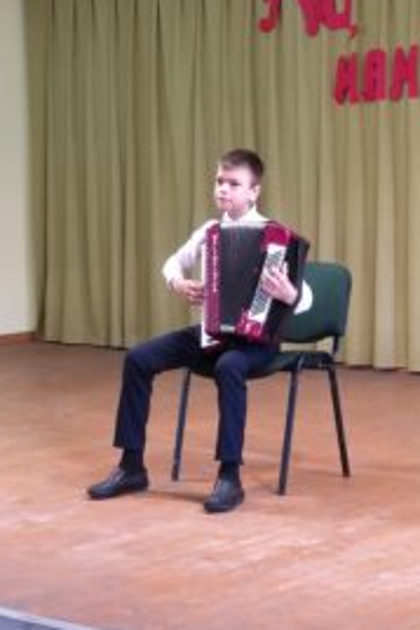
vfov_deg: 23.6
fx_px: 1503
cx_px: 255
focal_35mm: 86
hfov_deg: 15.9
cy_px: 277
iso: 250
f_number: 2.4
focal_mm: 5.54
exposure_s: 1/25
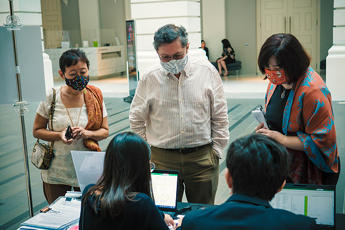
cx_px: 174
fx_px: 498
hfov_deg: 38.2
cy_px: 116
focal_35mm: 52
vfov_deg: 26.0
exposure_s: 1/80
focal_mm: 24
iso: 400
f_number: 2.2
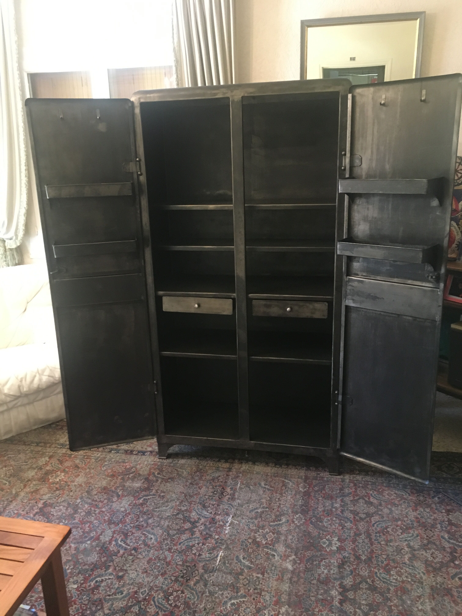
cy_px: 308
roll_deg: +1.8
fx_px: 516
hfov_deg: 48.2
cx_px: 231
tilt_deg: -16.9
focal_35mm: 29
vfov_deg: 61.7
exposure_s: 1/17
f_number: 2.2
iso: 200
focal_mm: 4.15
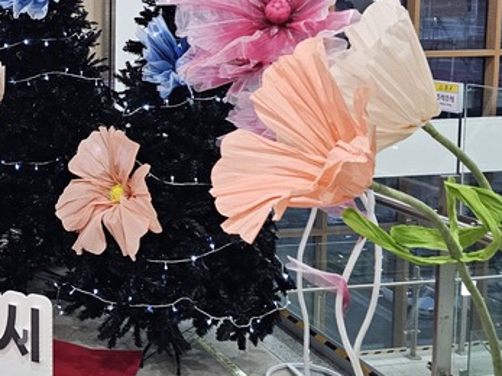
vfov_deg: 27.2
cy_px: 97
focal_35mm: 53
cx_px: -29
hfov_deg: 32.5
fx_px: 768
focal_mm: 6.3
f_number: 1.7
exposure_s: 1/120
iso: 320
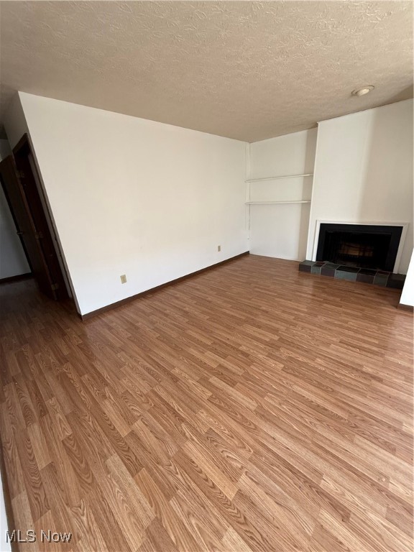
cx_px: 207
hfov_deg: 85.7
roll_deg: +1.8
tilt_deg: -17.8
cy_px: 276
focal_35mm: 14
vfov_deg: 102.1
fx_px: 223
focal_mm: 2.22
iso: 160
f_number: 2.2
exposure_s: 1/99
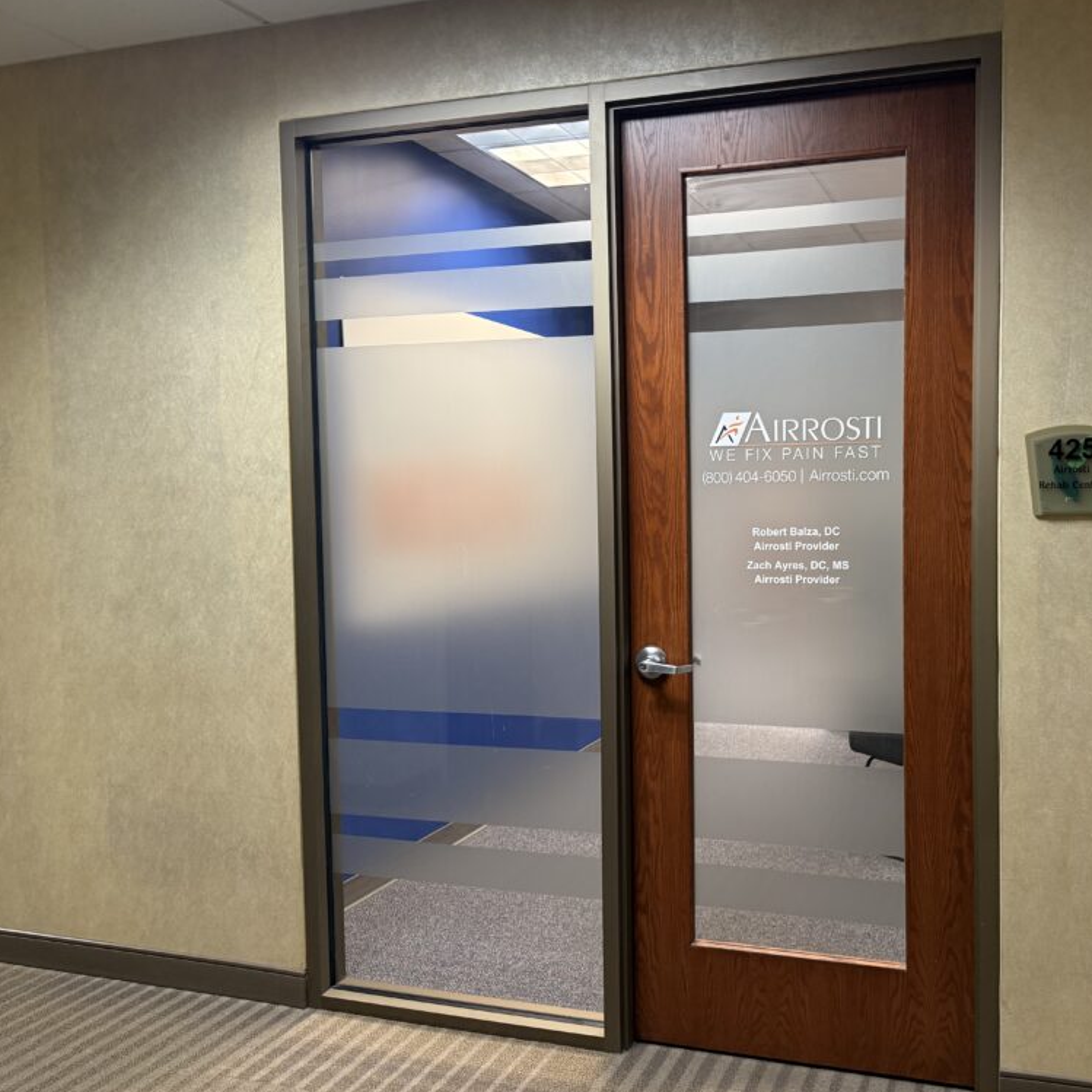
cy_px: 542
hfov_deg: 54.4
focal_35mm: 29
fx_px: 1035
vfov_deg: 55.6
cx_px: 736
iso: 250
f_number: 1.78
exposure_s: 1/60
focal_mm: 6.76
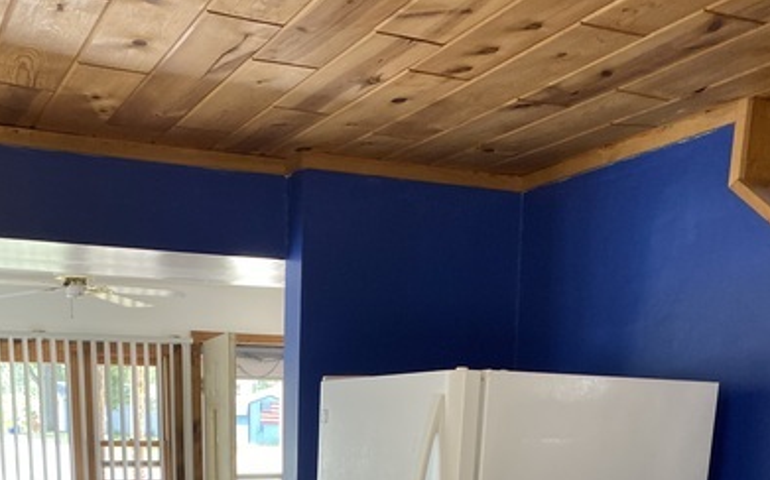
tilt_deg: -13.5
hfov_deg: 42.4
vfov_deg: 23.7
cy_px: 648
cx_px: 301
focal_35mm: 47
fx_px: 986
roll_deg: -0.6
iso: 125
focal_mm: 4.25
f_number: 1.8
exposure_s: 1/104
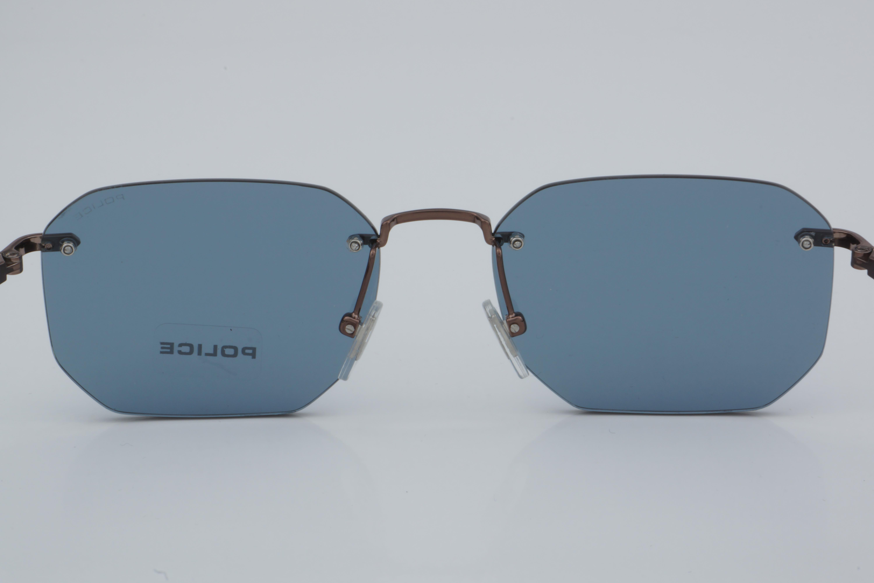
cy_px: 292
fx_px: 1821
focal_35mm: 75
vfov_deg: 18.2
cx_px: 437
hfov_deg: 27.0
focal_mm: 50
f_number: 32
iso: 100
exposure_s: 1/4
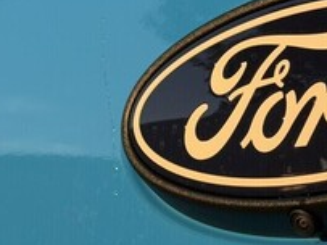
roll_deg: -3.2
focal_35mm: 130
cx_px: 296
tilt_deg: +8.1
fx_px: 1227
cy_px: 197
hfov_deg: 15.0
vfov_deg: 11.4
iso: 64
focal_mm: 6.76
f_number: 1.78
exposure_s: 1/865
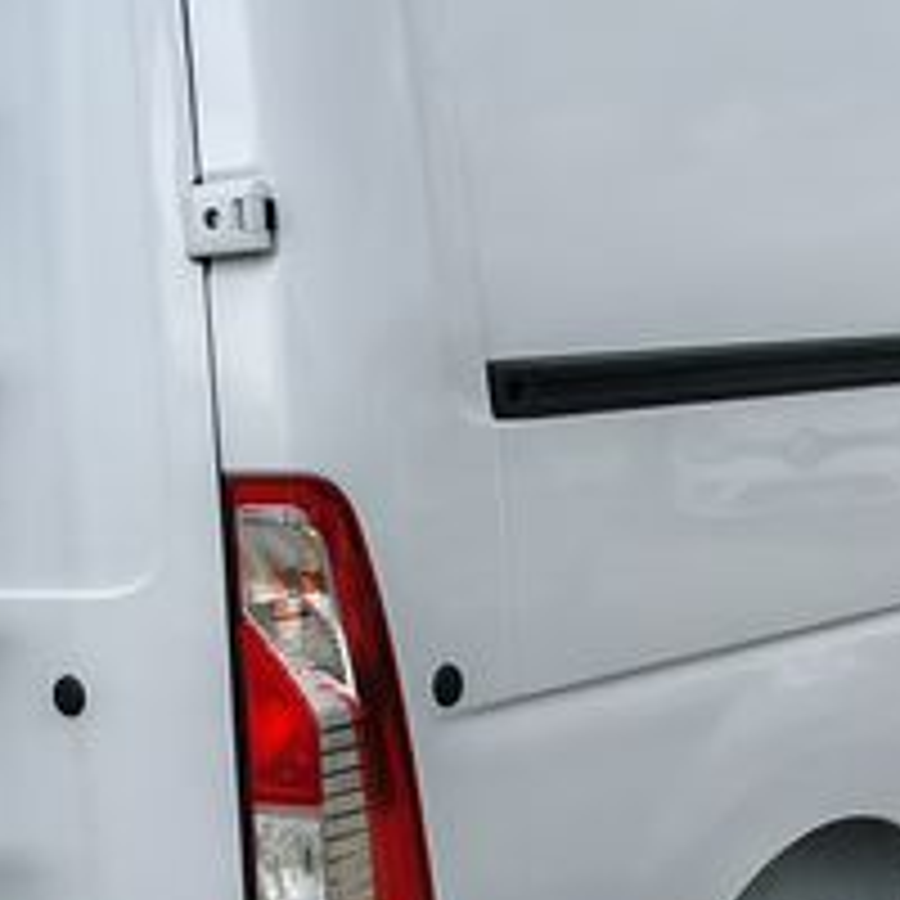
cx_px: 441
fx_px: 2206
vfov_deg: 23.0
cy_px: 567
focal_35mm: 75
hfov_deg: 23.1
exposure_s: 1/180
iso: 50
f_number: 2
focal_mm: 1.82
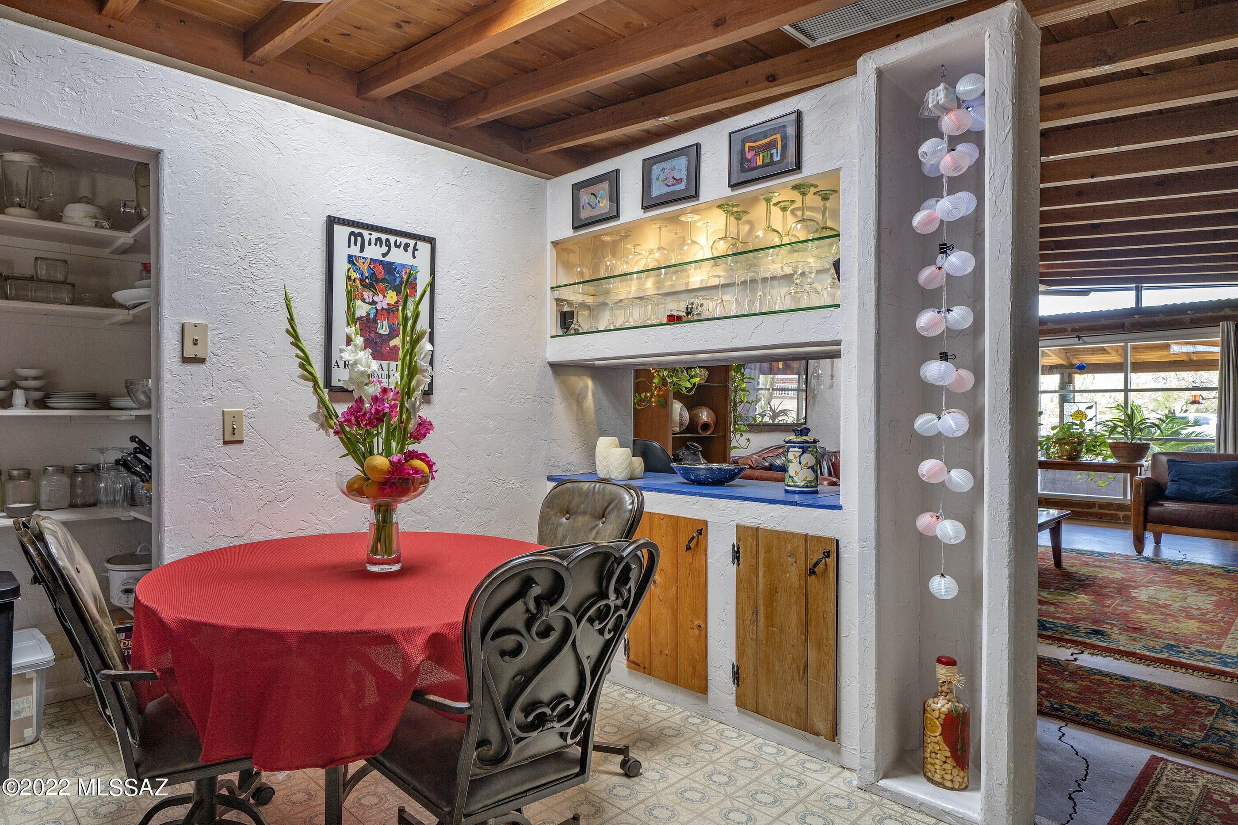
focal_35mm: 17
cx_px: 619
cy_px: 412
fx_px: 585
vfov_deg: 70.4
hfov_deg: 93.3
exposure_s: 1/13
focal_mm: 17
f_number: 7.1
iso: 200
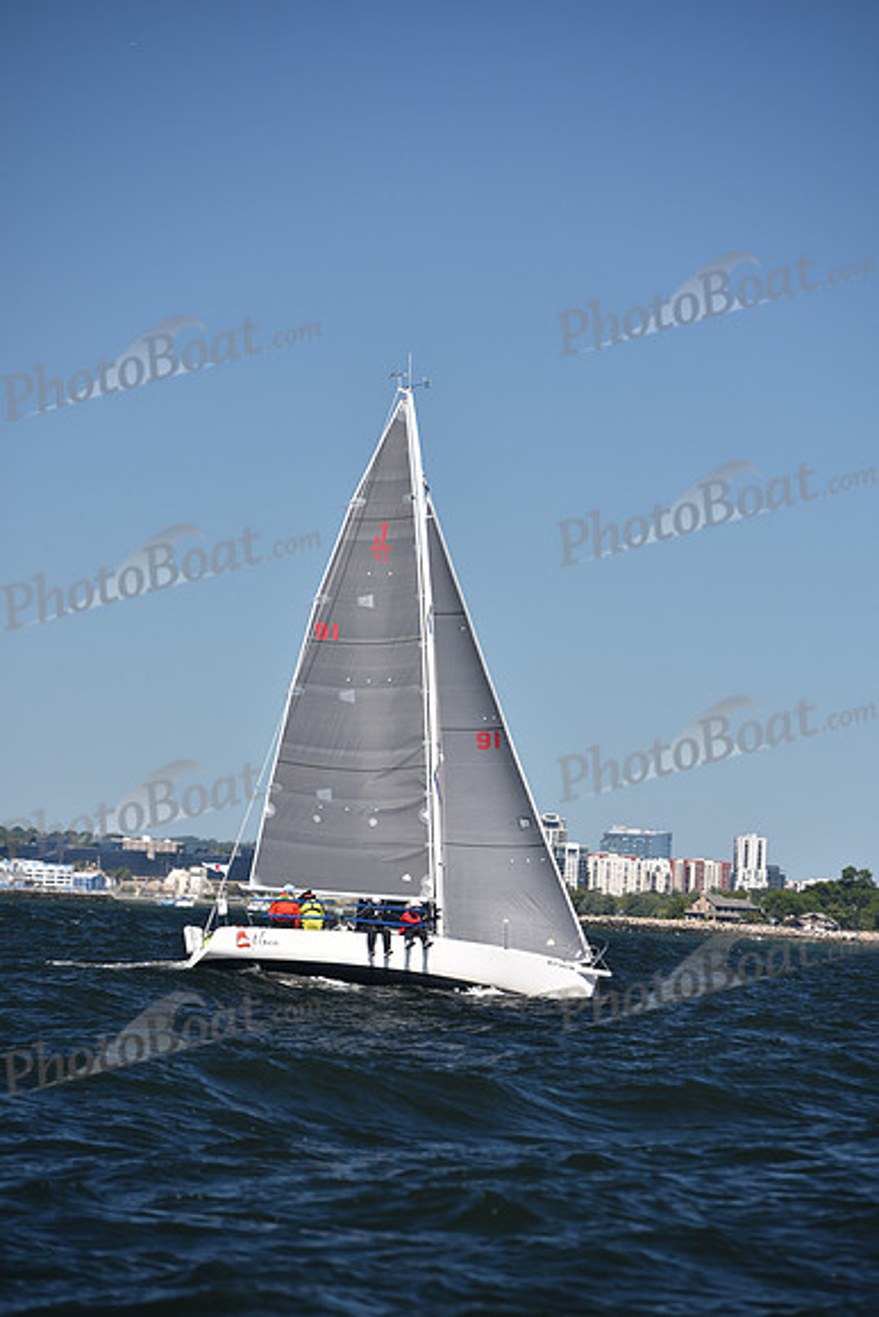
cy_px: 658
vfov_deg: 11.7
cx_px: 440
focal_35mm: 175
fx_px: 6405
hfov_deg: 7.9
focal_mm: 175
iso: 200
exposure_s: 1/800
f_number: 4.5
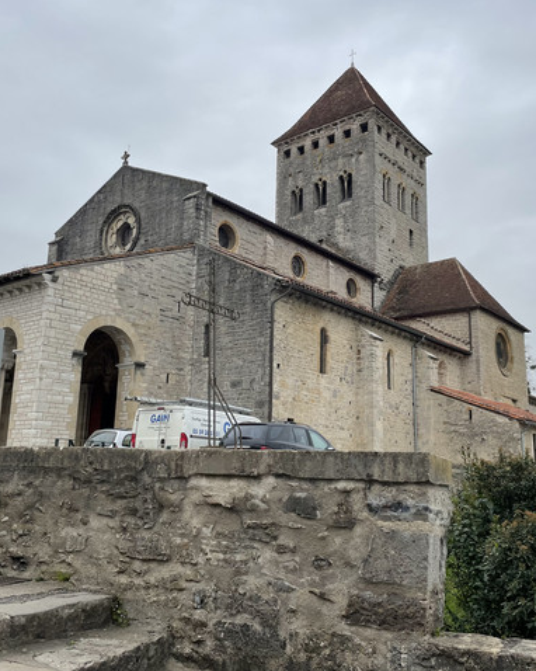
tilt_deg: +13.2
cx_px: 289
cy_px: 336
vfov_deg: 52.9
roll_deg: -1.5
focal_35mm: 34
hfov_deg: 43.3
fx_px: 675
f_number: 1.6
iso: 32
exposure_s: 1/2618
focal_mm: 4.2
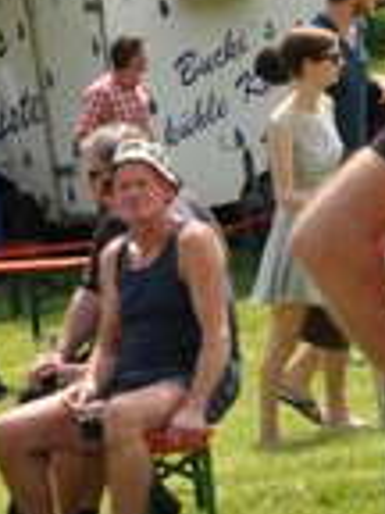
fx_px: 6110
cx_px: 1248
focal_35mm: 412
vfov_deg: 4.8
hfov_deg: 3.5
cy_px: 25
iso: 200
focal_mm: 52
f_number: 11
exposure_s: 1/125
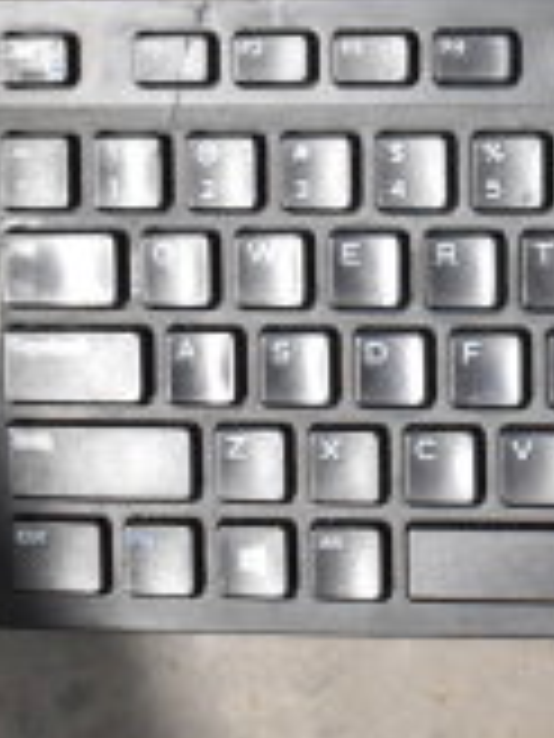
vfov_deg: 18.2
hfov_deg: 12.4
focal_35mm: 107
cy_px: 115
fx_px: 2283
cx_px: 1063
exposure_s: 1/30
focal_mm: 20
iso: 3600
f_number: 3.8
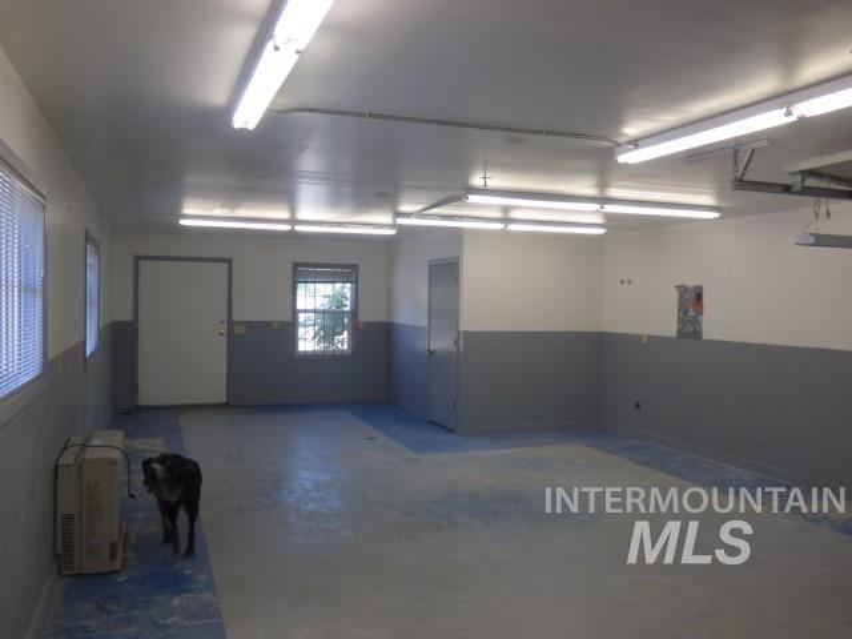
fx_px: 763
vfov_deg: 45.4
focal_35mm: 31
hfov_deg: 58.4
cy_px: 320
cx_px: 426
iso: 100
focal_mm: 5.53
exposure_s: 1/40
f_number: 3.3
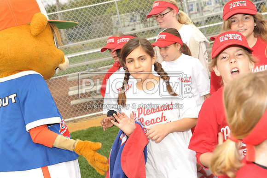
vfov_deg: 19.4
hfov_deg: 28.9
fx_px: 519
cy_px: 89
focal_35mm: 70
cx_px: 134
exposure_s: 1/250
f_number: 8
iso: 400
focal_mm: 70
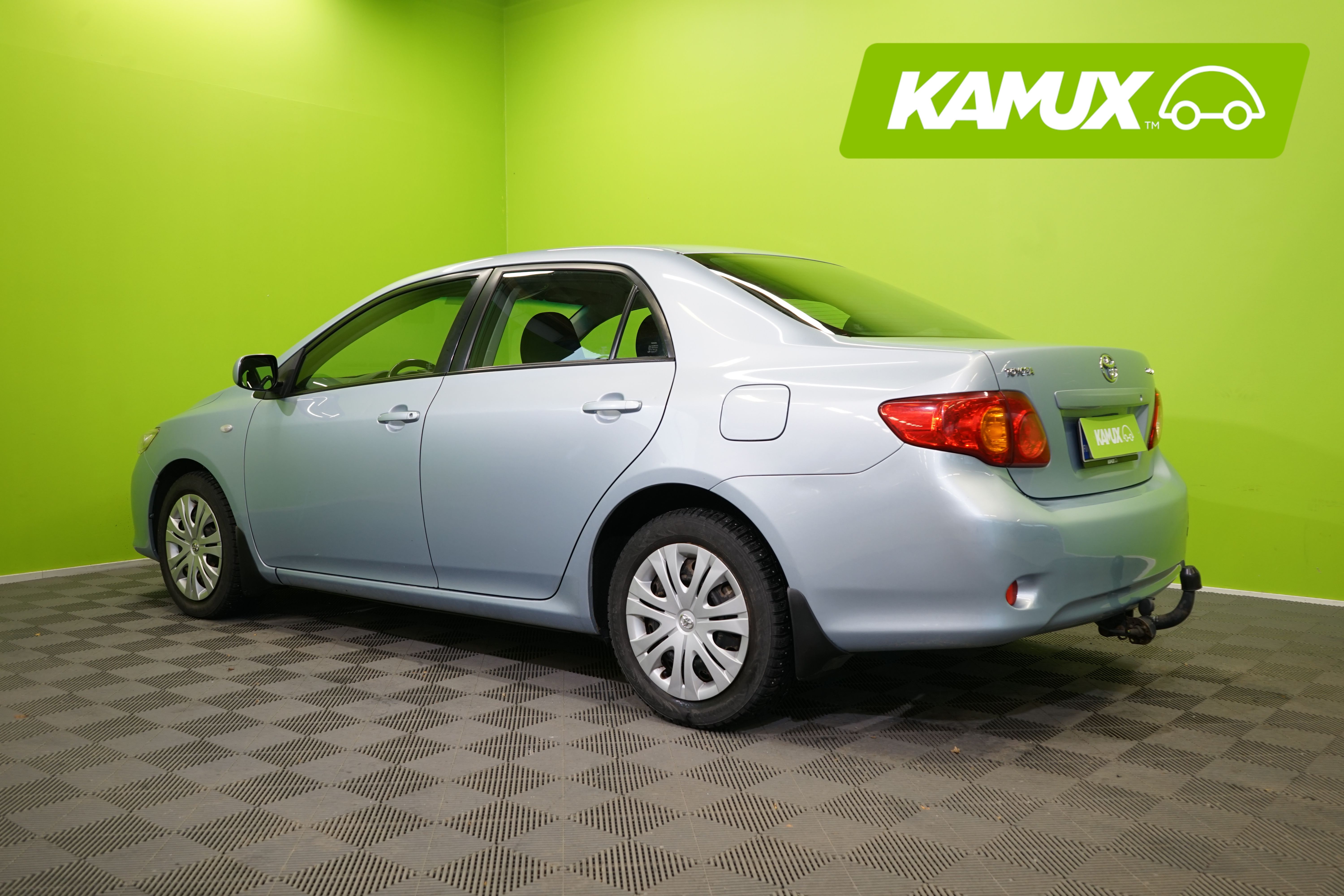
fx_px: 1195
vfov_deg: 41.1
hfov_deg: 58.7
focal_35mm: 32
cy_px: 448
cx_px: 672
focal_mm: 32
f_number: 5.6
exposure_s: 1/30
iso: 500
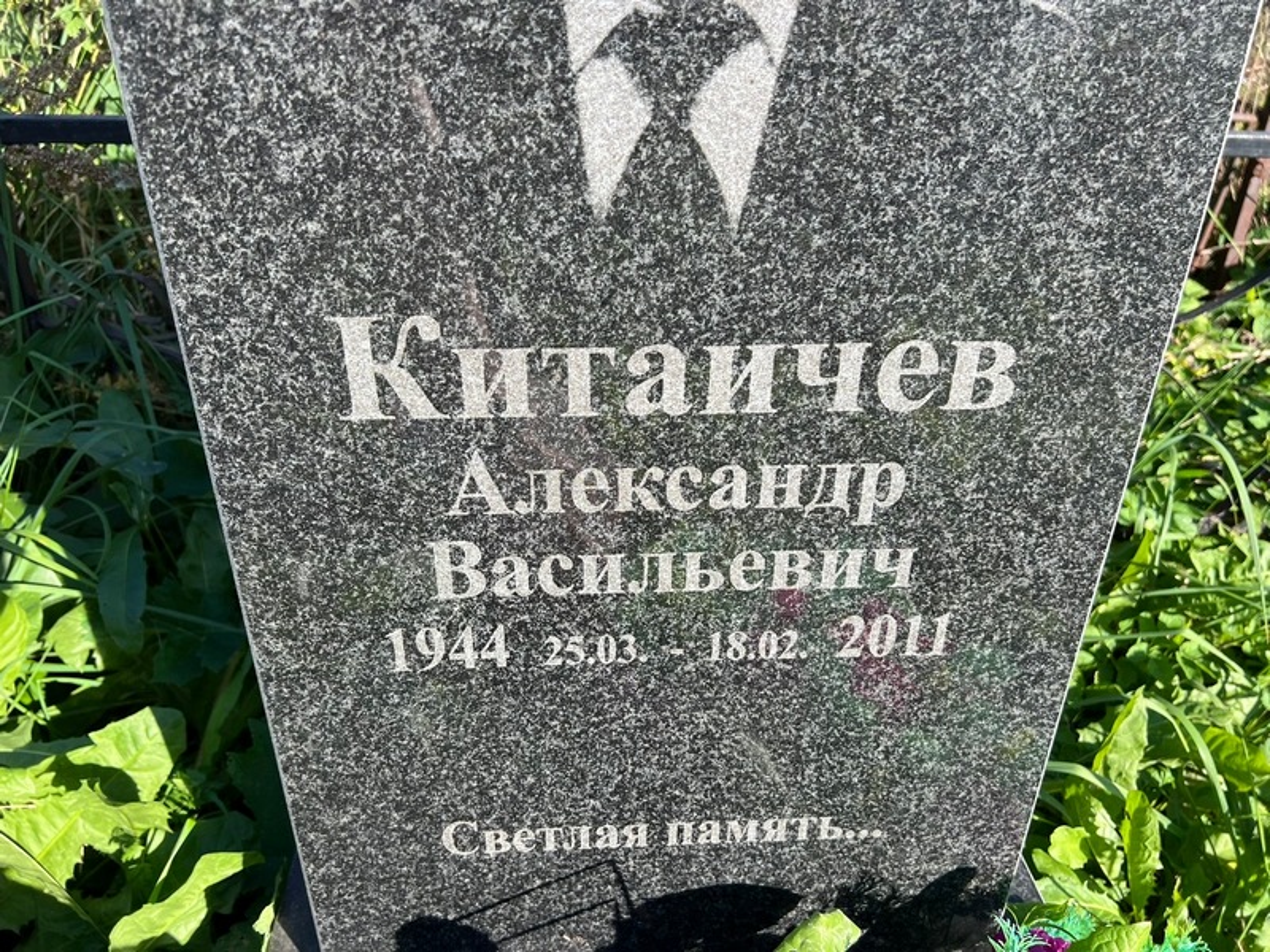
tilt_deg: -28.4
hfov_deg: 67.3
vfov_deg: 53.1
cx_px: 635
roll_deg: -1.6
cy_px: 476
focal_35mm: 26
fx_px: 954
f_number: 1.5
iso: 50
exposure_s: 1/1196
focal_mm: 5.7
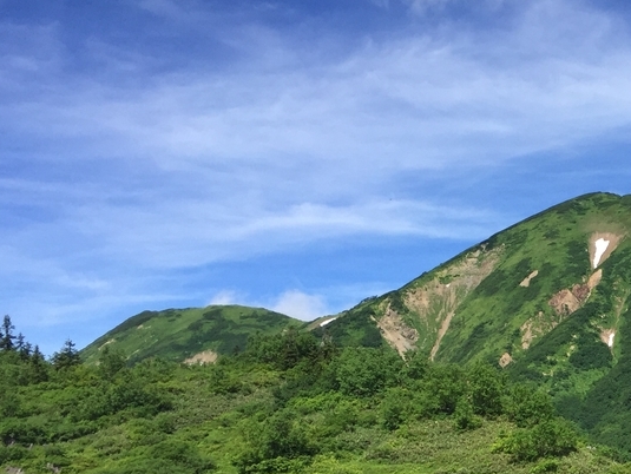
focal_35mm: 65
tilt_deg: -1.7
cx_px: 636
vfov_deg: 21.4
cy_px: 526
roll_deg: +1.5
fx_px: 1186
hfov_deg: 28.0
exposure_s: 1/1799
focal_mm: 4.15
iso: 32
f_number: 2.2
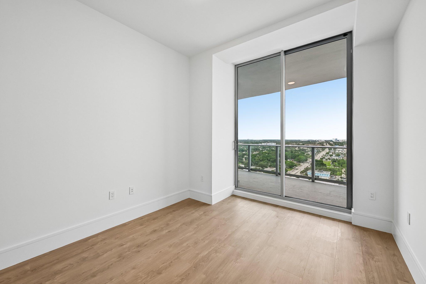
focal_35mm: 14
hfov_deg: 104.3
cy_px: 142
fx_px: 166
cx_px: 213
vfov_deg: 81.2
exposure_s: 1/125
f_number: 8
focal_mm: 14
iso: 400
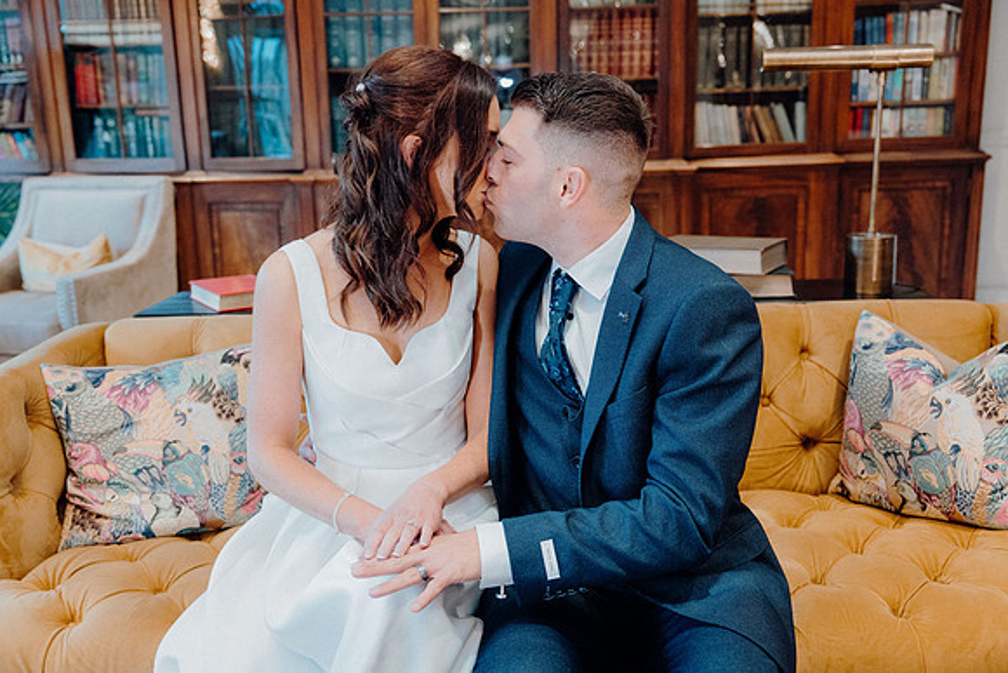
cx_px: 504
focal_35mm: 35
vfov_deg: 37.9
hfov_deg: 54.4
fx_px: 980
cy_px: 336
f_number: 3.5
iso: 3200
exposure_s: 1/160
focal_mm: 35
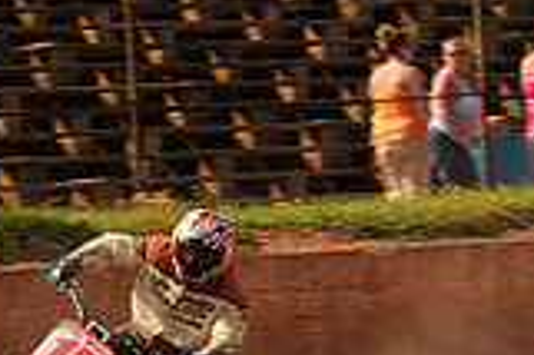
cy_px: 285
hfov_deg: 3.9
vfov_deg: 2.6
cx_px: 700
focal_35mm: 522
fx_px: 7735
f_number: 10
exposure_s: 1/400
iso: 200
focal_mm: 145
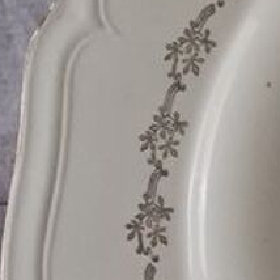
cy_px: 270
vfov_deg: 11.6
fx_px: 1364
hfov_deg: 10.4
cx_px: 639
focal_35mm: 149
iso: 1600
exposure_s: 1/15
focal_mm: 4
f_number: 1.8
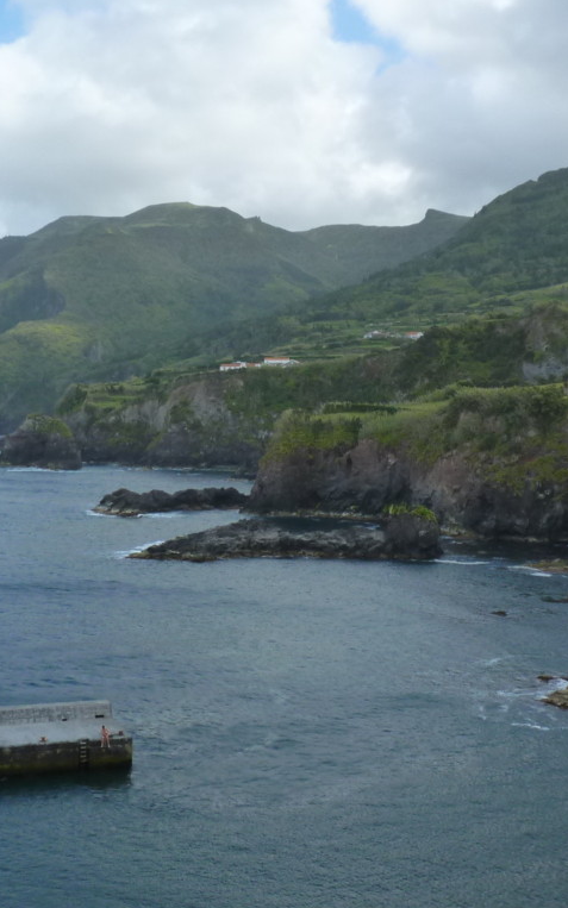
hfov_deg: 26.8
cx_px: 219
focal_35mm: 48
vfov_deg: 41.7
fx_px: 1189
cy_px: 376
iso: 125
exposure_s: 1/250
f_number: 5
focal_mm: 4.8
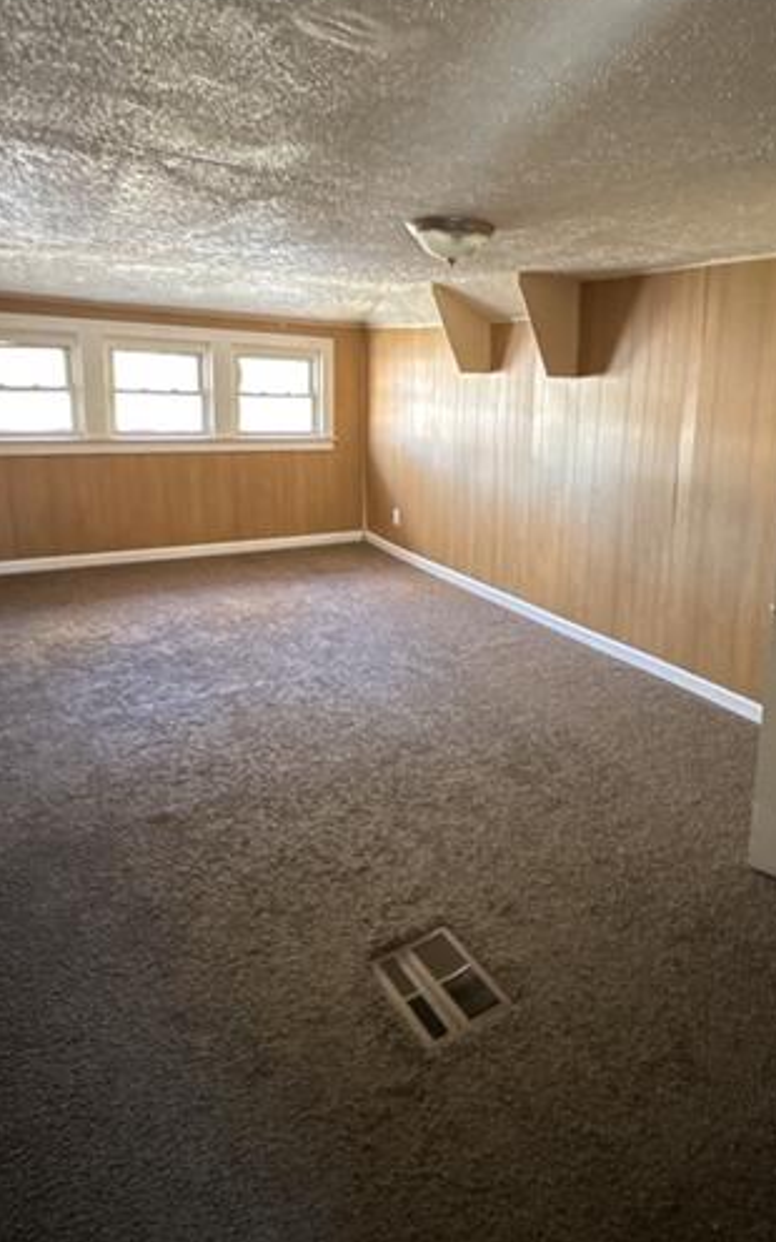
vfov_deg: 76.6
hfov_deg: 51.4
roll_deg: -2.4
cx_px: 551
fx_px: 778
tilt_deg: -10.2
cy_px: 523
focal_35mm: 23
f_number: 2.2
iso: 400
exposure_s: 1/18
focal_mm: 2.22
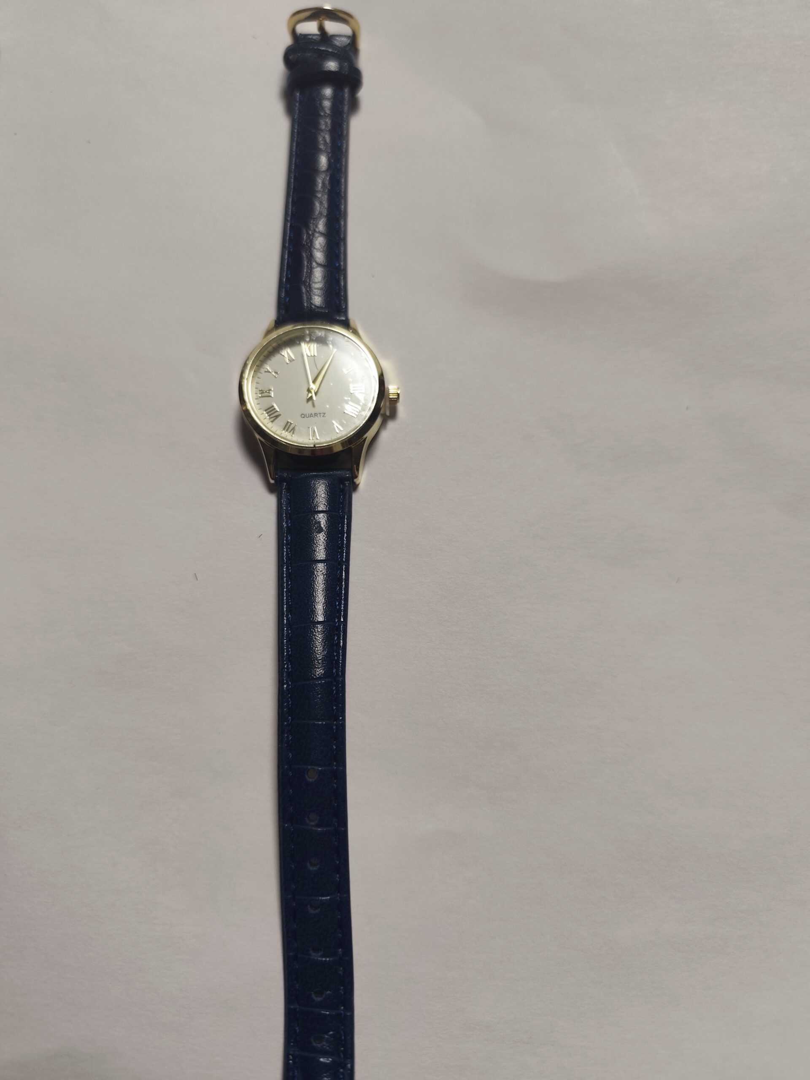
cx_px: 405
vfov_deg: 73.9
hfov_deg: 58.9
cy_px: 540
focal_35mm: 23
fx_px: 718
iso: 320
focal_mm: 6.19
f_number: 1.65
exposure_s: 1/50
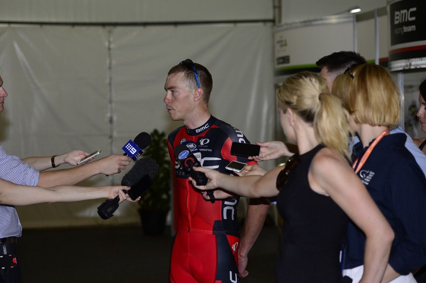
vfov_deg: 15.9
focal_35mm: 86
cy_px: 143
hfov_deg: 23.6
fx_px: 1017
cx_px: 175
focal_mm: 70
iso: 400
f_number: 2.8
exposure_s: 1/250
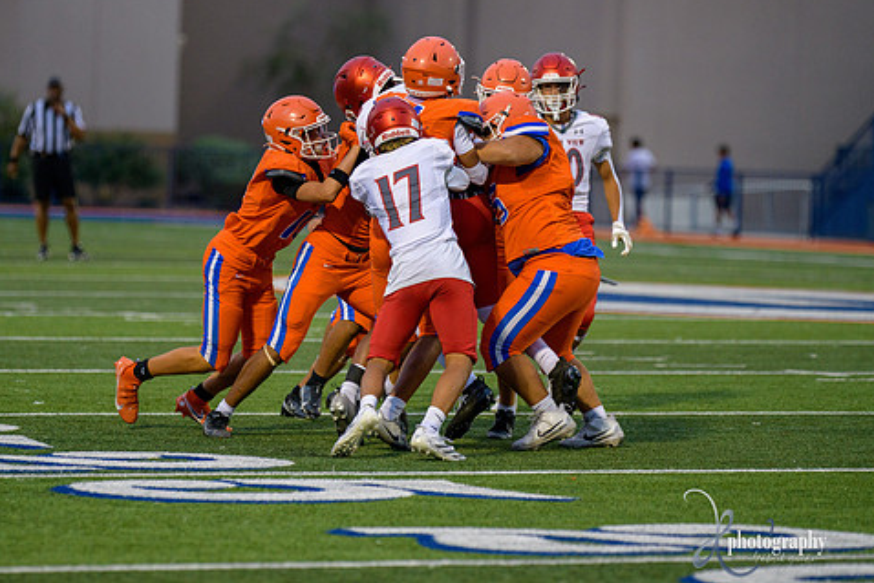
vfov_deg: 5.4
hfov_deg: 8.1
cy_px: 270
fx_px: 6192
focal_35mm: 255
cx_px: 349
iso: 500
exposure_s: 1/1250
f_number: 2.8
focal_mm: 210
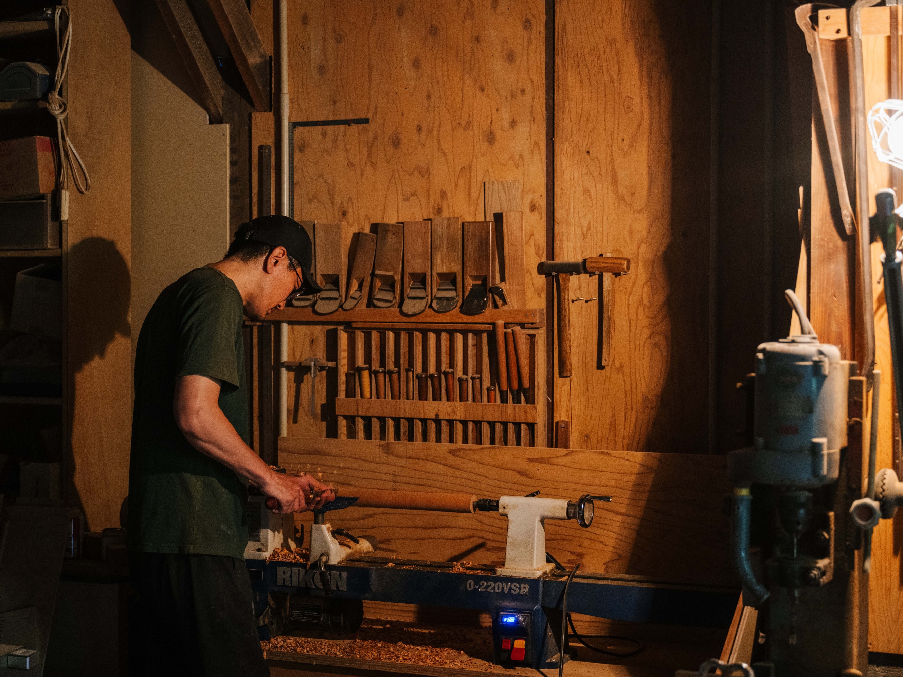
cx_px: 466
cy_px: 339
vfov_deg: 22.9
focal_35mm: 64
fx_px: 1669
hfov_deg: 30.3
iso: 1600
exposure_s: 1/60
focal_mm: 59
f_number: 3.2
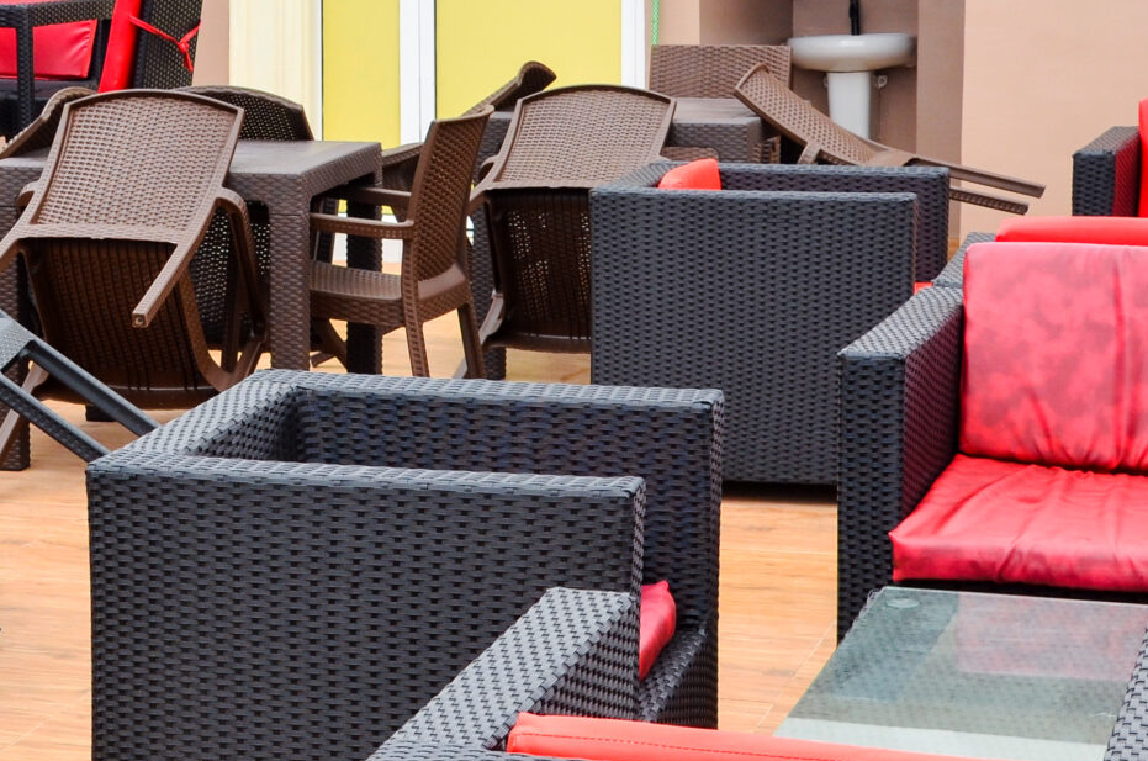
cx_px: 335
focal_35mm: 99
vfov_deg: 13.8
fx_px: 3151
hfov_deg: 20.5
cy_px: 332
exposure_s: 1/160
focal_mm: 24
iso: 200
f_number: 5.6
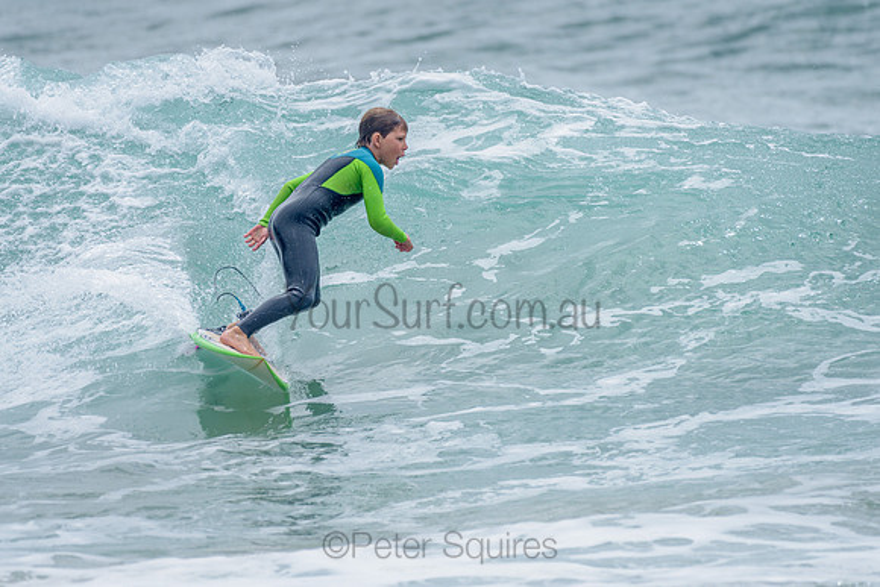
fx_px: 14990
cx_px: 370
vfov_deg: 2.2
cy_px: 227
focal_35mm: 613
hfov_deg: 3.4
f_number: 5.6
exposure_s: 1/2000
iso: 220
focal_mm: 500
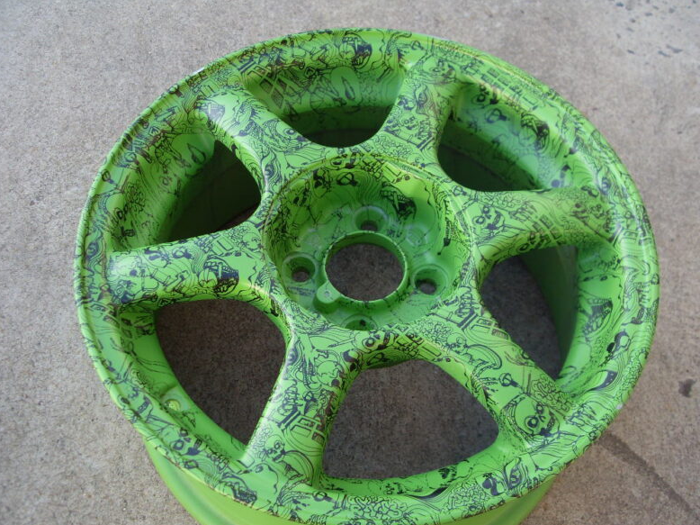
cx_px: 354
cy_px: 268
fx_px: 728
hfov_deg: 51.4
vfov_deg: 39.6
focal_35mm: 36
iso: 80
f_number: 2.8
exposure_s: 1/180
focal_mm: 6.3
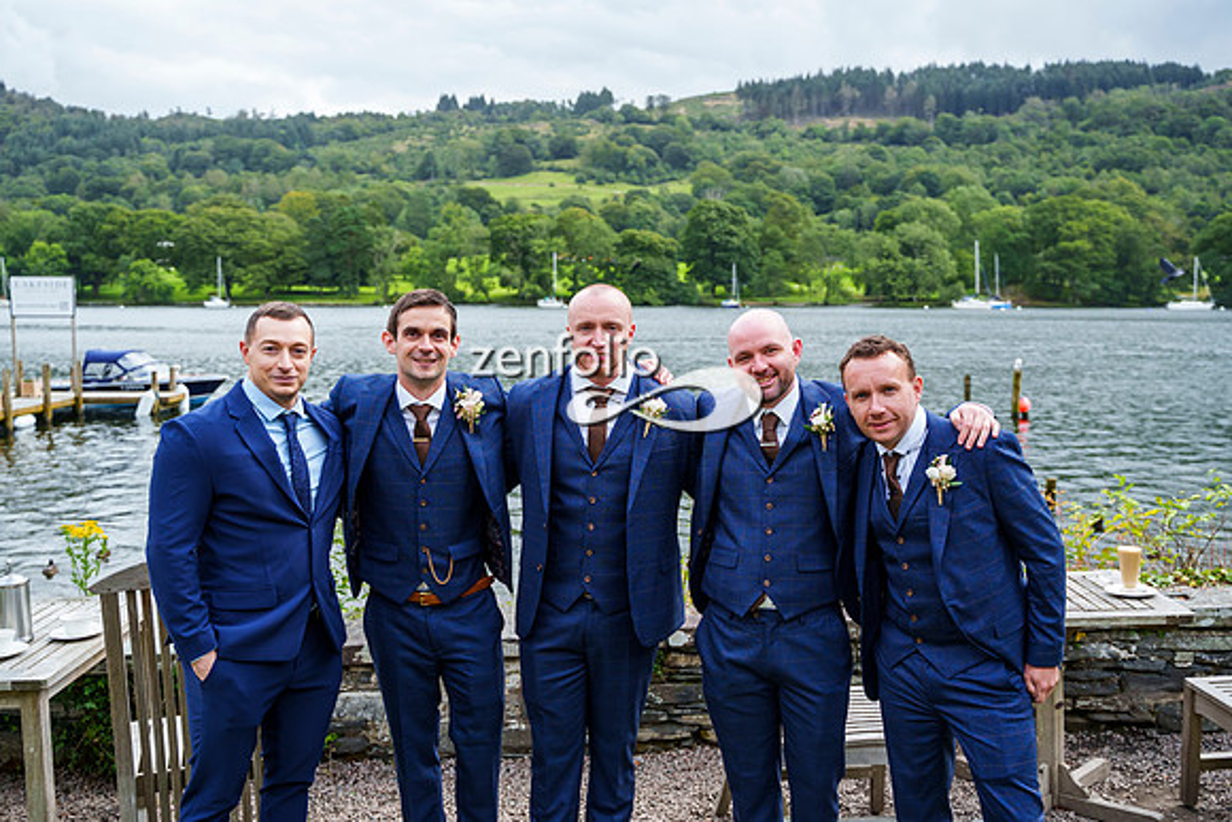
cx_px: 616
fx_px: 1186
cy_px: 411
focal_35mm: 35
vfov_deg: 38.2
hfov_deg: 54.9
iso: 800
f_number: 3.5
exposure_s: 1/3200
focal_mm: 34
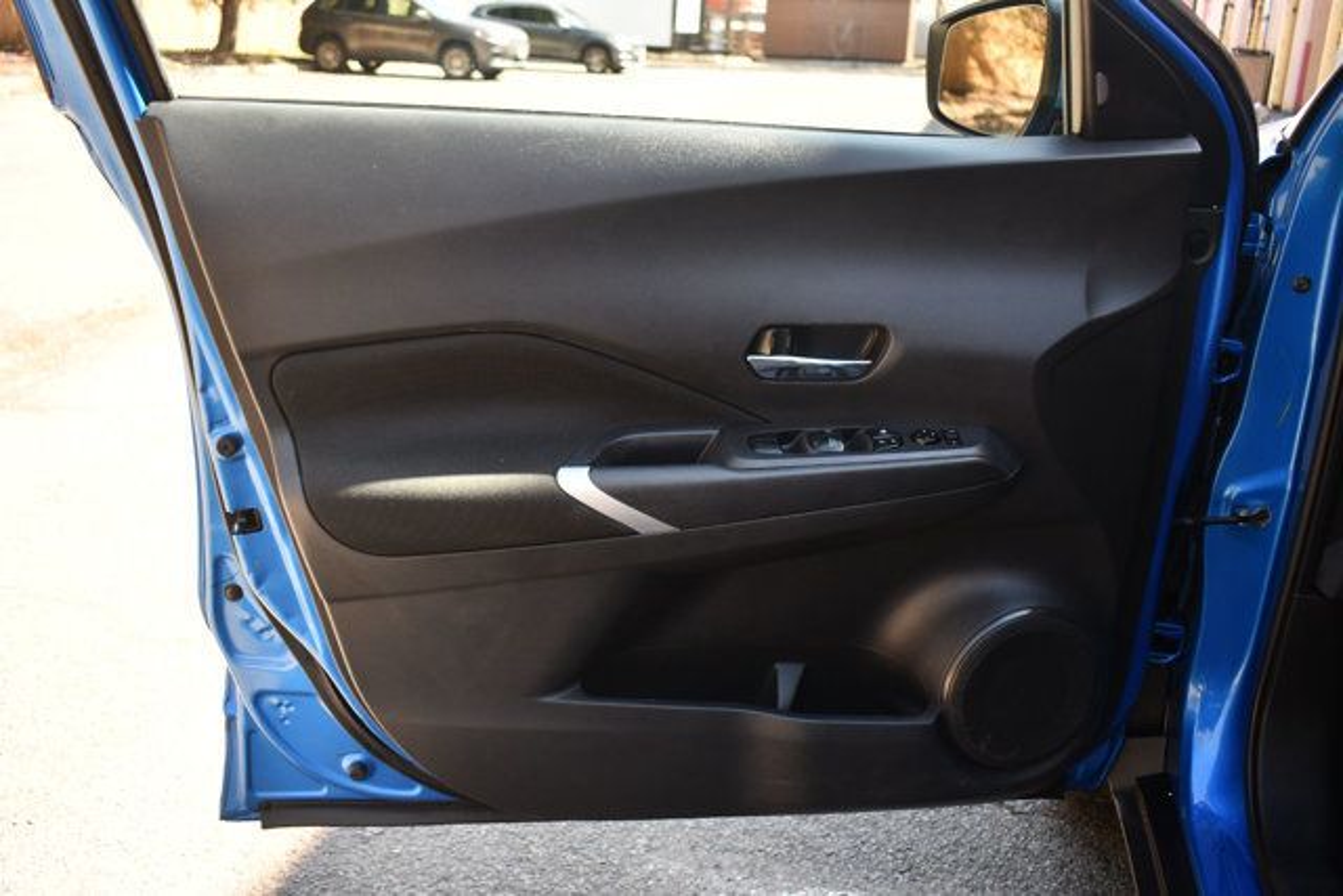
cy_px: 448
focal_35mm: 30
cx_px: 672
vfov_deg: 43.6
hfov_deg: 61.9
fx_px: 1119
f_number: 4
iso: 400
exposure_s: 1/250
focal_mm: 20
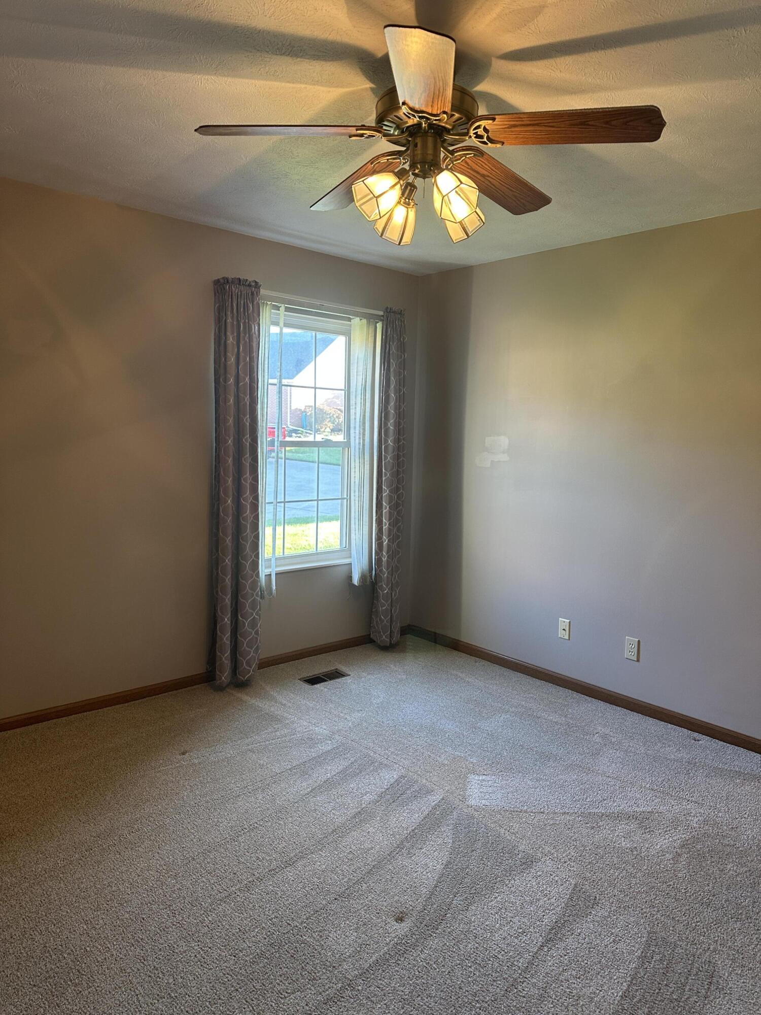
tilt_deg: -5.0
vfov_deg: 71.6
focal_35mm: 24
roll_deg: -1.6
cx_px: 380
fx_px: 703
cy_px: 508
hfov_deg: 56.8
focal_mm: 6.86
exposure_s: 1/60
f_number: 1.78
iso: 160
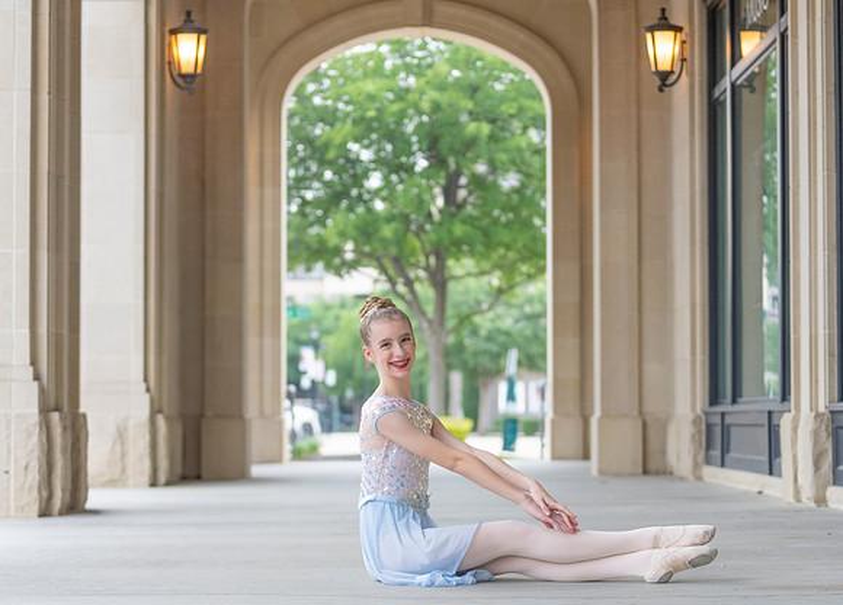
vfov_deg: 17.0
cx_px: 402
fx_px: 2022
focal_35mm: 84
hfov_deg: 23.5
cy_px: 339
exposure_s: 1/320
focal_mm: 70
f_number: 2.8
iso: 800
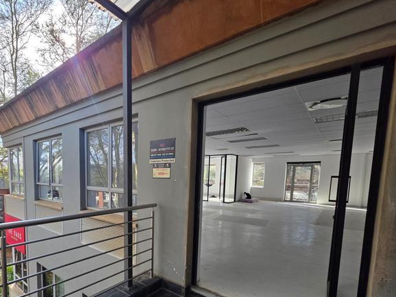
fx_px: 206
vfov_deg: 69.7
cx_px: 132
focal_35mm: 18
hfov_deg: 84.8
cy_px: 196
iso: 40
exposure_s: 1/326
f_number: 1.9
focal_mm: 2.2
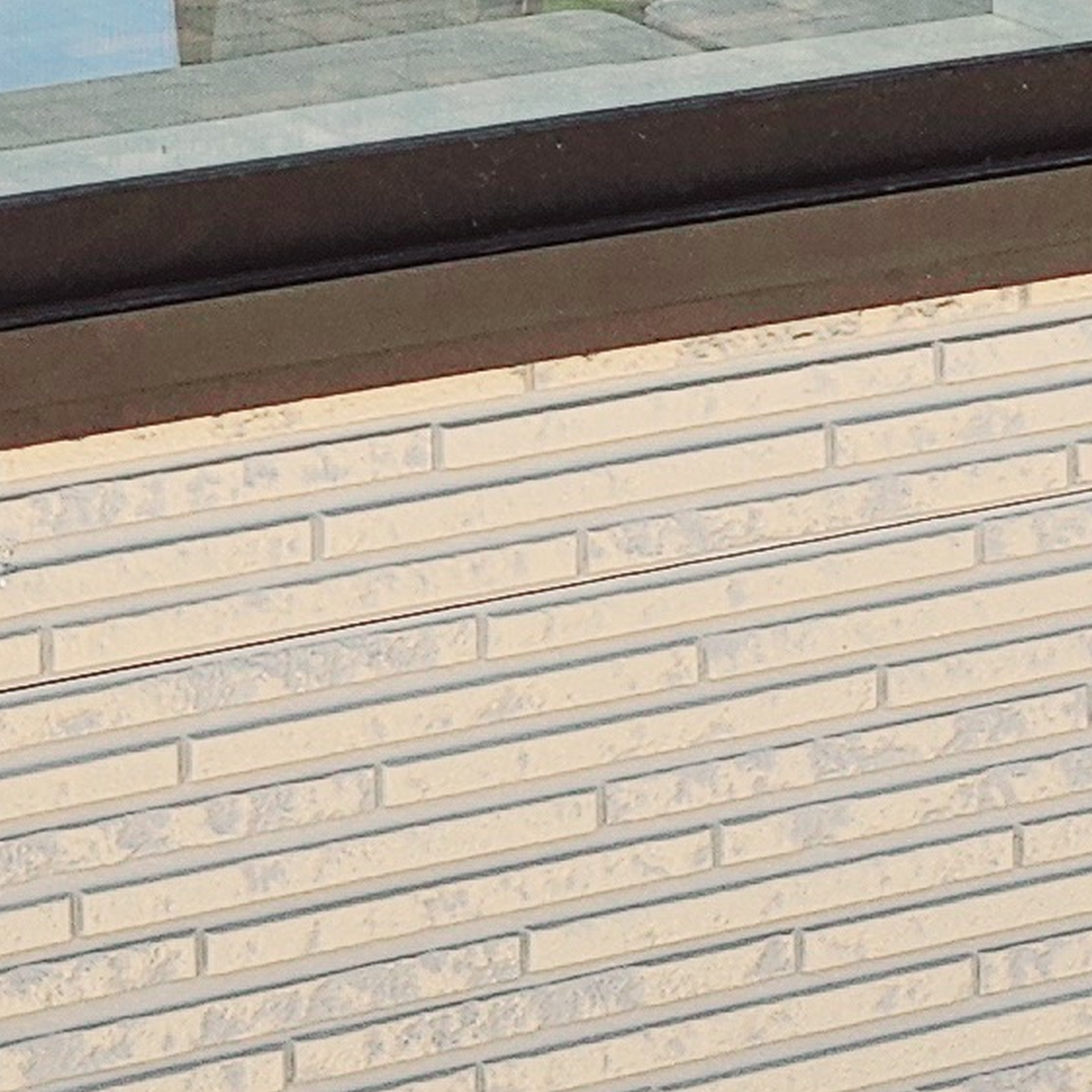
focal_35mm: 151
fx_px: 5389
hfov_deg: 11.5
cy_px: -795
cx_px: 177
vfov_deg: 10.9
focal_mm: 5
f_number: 1.8
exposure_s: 1/1000
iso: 50
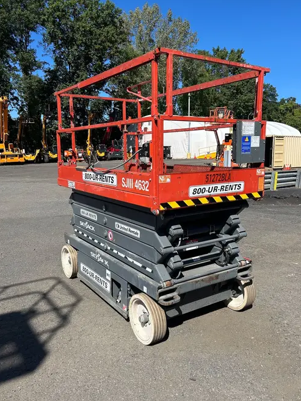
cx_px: 156
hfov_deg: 48.2
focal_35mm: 29
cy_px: 202
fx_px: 336
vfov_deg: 61.6
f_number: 1.5
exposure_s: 1/3968
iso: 50
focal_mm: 5.7
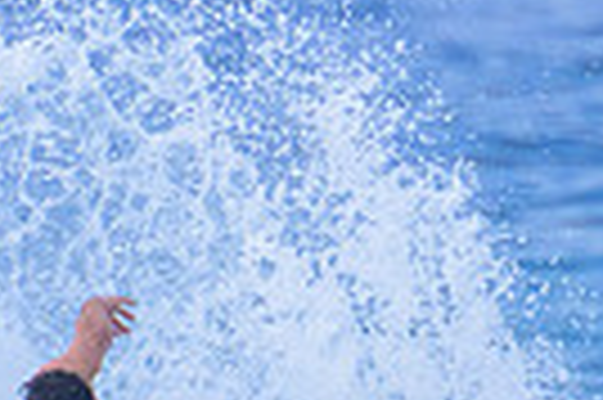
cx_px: 31
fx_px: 79348
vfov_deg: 0.3
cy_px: 603
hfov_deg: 0.4
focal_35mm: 4743
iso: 900
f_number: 11
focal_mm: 800
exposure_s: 1/2000
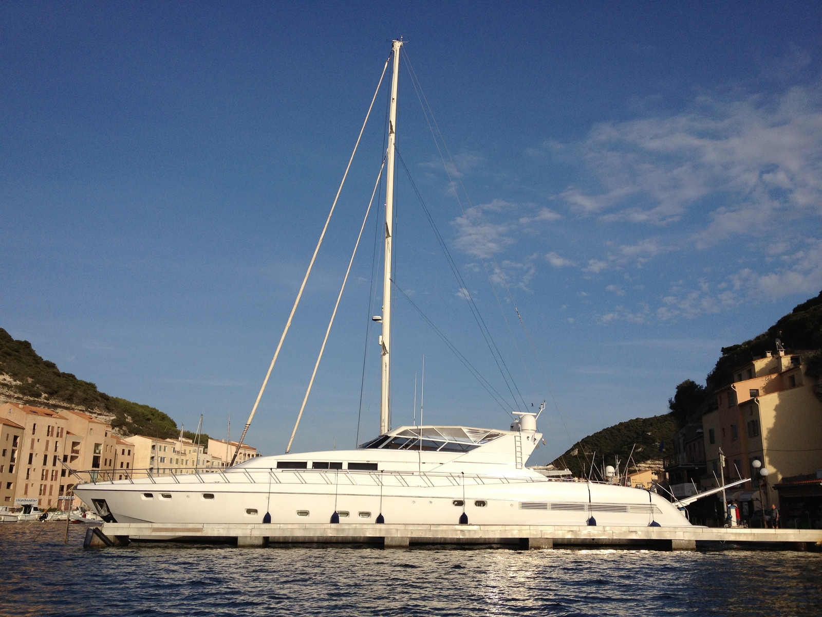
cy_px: 308
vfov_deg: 40.7
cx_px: 411
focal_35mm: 35
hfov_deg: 52.6
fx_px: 831
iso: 64
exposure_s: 1/3247
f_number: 2.4
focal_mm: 4.28
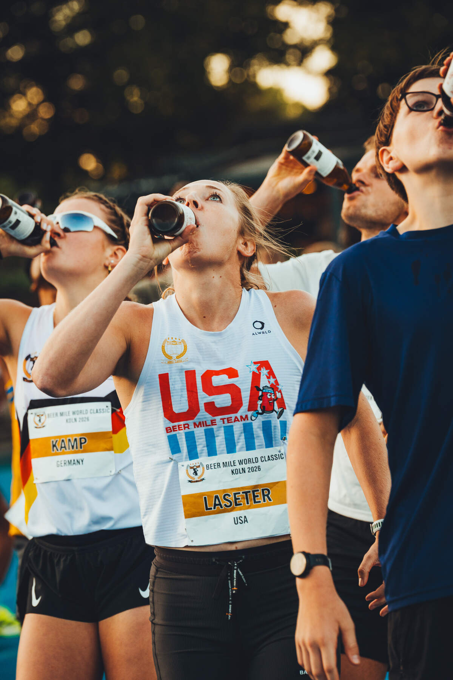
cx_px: 226
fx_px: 3303
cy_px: 340
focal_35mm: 175
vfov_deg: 11.7
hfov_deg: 7.8
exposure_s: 1/320
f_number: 5.6
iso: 800
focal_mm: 175
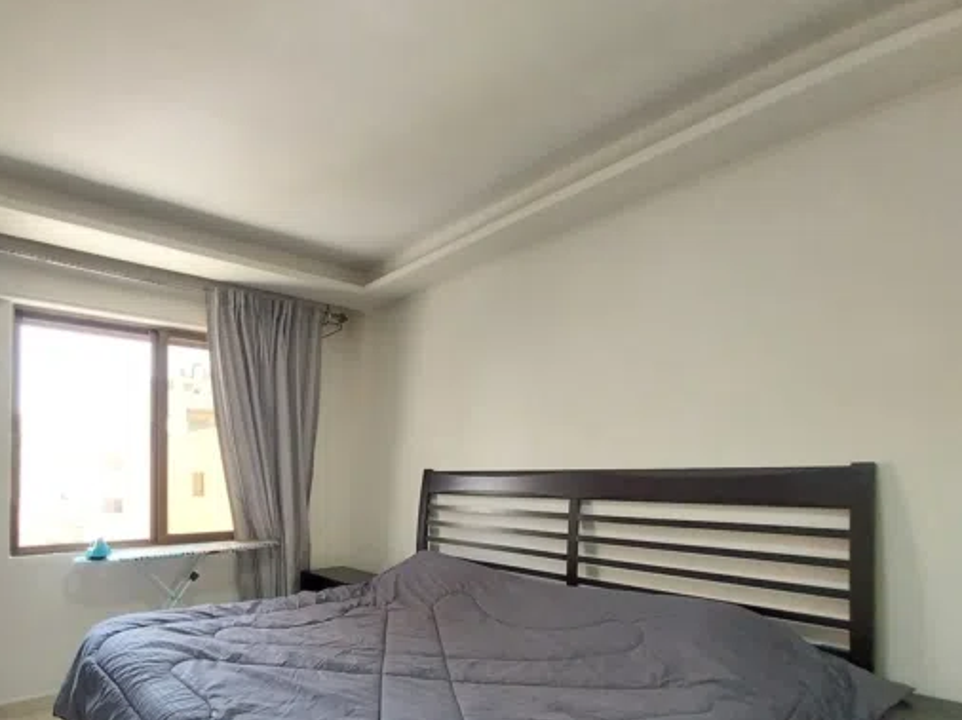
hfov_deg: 83.9
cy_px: 464
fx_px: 500
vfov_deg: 70.0
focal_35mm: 18
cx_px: 300
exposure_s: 1/50
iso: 125
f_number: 2.2
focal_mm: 1.3
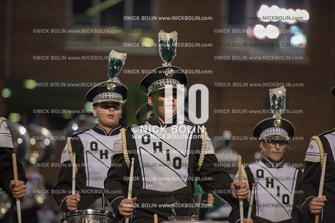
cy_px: 112
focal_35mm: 200
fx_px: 1860
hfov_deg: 10.3
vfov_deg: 6.9
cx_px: 168
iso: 4000
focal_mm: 200
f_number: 2.8
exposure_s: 1/500
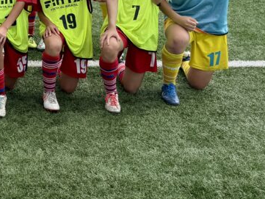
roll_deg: +1.2
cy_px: -61
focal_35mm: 68
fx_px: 521
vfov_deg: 19.8
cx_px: -79
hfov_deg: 24.8
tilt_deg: -7.1
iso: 80
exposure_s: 1/6173
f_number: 1.78
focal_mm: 6.76
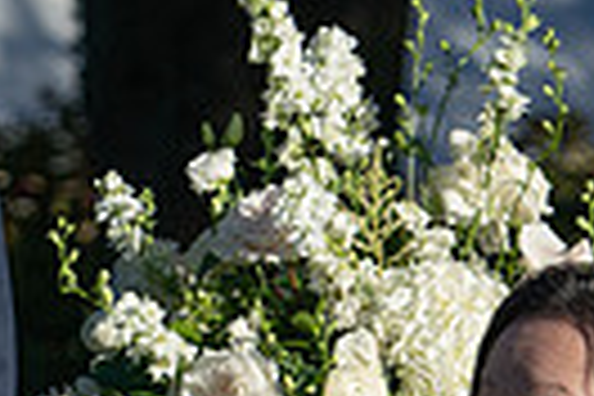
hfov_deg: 4.7
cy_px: 153
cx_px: -579
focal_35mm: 429
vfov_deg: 3.2
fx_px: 7078
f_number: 4
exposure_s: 1/1250
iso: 100
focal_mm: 83
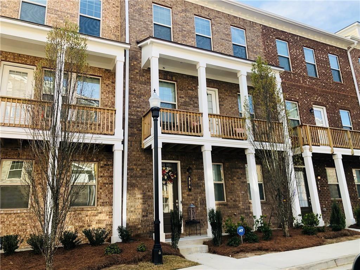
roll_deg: +2.6
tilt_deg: +14.2
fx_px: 291
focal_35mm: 28
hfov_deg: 63.4
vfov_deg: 49.7
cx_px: 180
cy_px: 135
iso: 20
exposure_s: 1/330
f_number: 1.8
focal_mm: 4
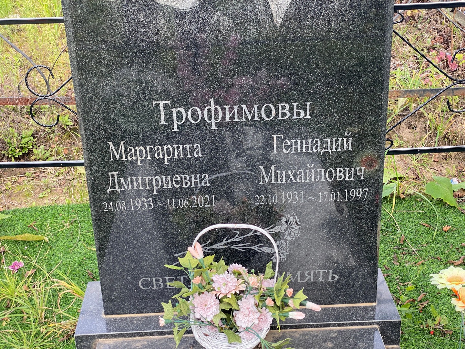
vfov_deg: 28.0
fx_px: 699
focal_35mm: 52
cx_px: 232
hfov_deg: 36.8
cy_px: 174
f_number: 2
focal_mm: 6
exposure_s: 1/151
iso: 20
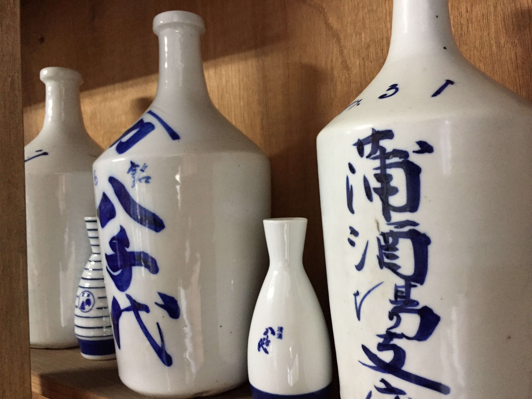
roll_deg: +1.8
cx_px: 266
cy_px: 200
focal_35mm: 29
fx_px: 446
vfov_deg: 48.2
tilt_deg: +1.8
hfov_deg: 61.7
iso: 250
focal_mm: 4.15
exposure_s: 1/24
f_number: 2.2
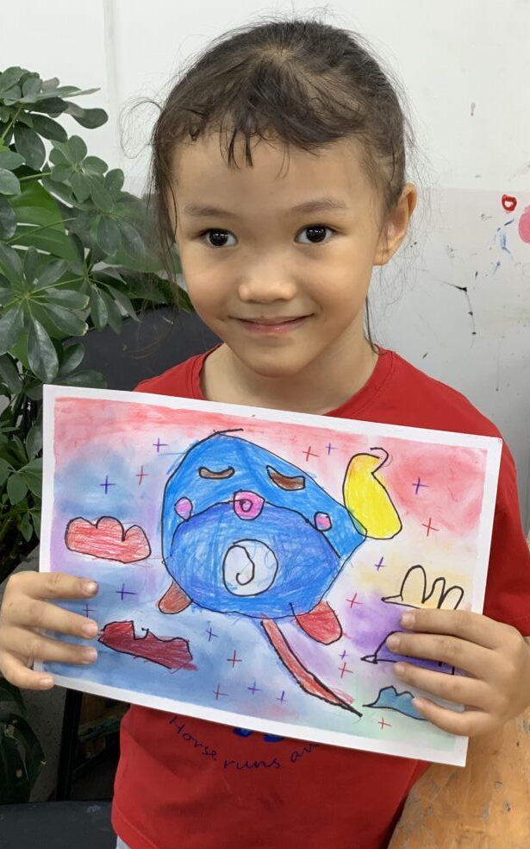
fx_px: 1294
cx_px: 234
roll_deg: +1.7
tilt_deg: -21.7
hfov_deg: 23.1
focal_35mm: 56
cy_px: 418
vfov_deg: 36.3
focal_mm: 6
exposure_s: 1/100
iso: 100
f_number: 2.4
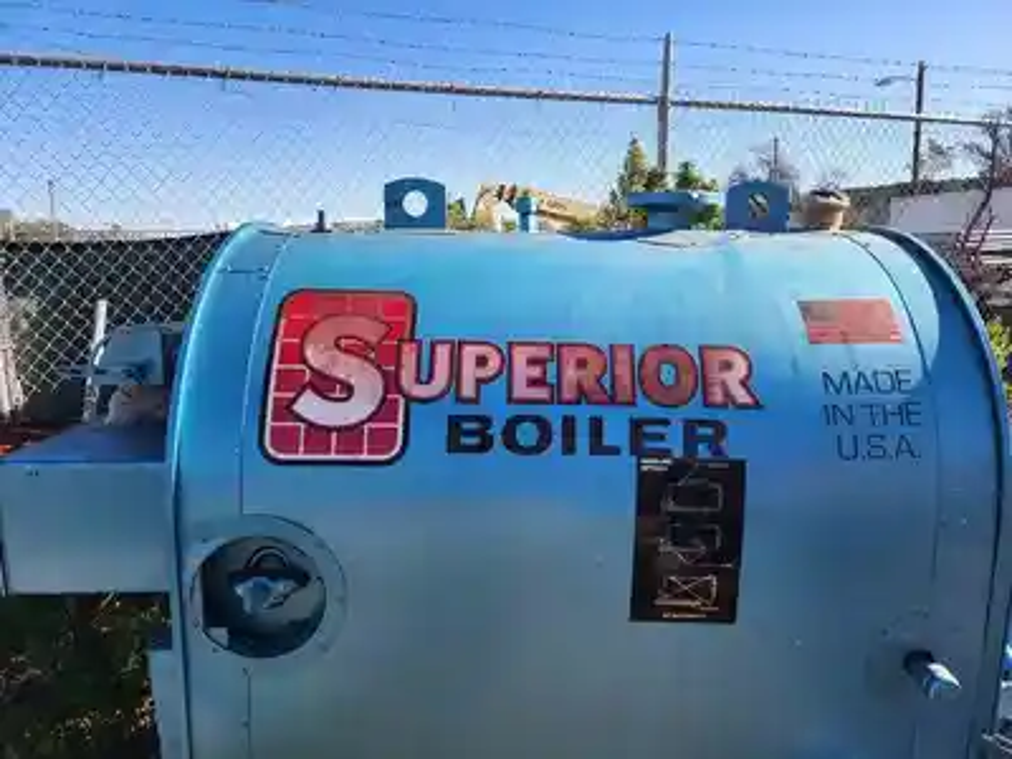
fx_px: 672
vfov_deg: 58.9
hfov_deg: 73.9
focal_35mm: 23
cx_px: 506
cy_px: 380
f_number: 1.8
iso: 12
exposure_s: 1/538
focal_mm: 6.4
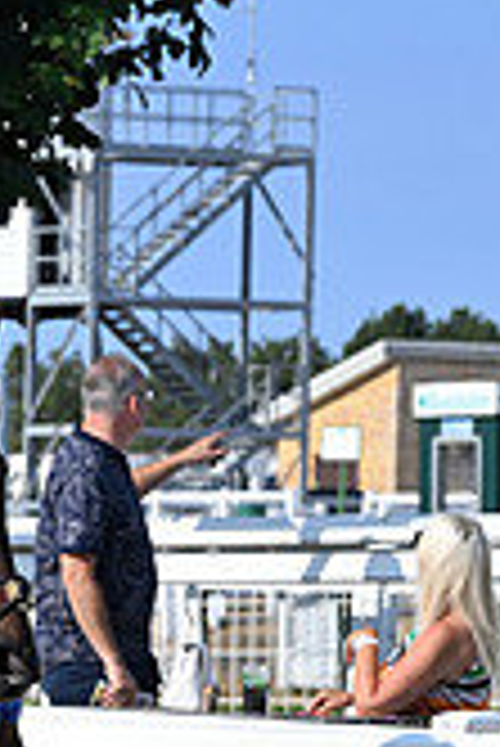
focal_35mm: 308
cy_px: 628
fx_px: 6403
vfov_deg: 6.7
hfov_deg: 4.4
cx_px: -689
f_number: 6.3
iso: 500
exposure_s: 1/2000
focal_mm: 88
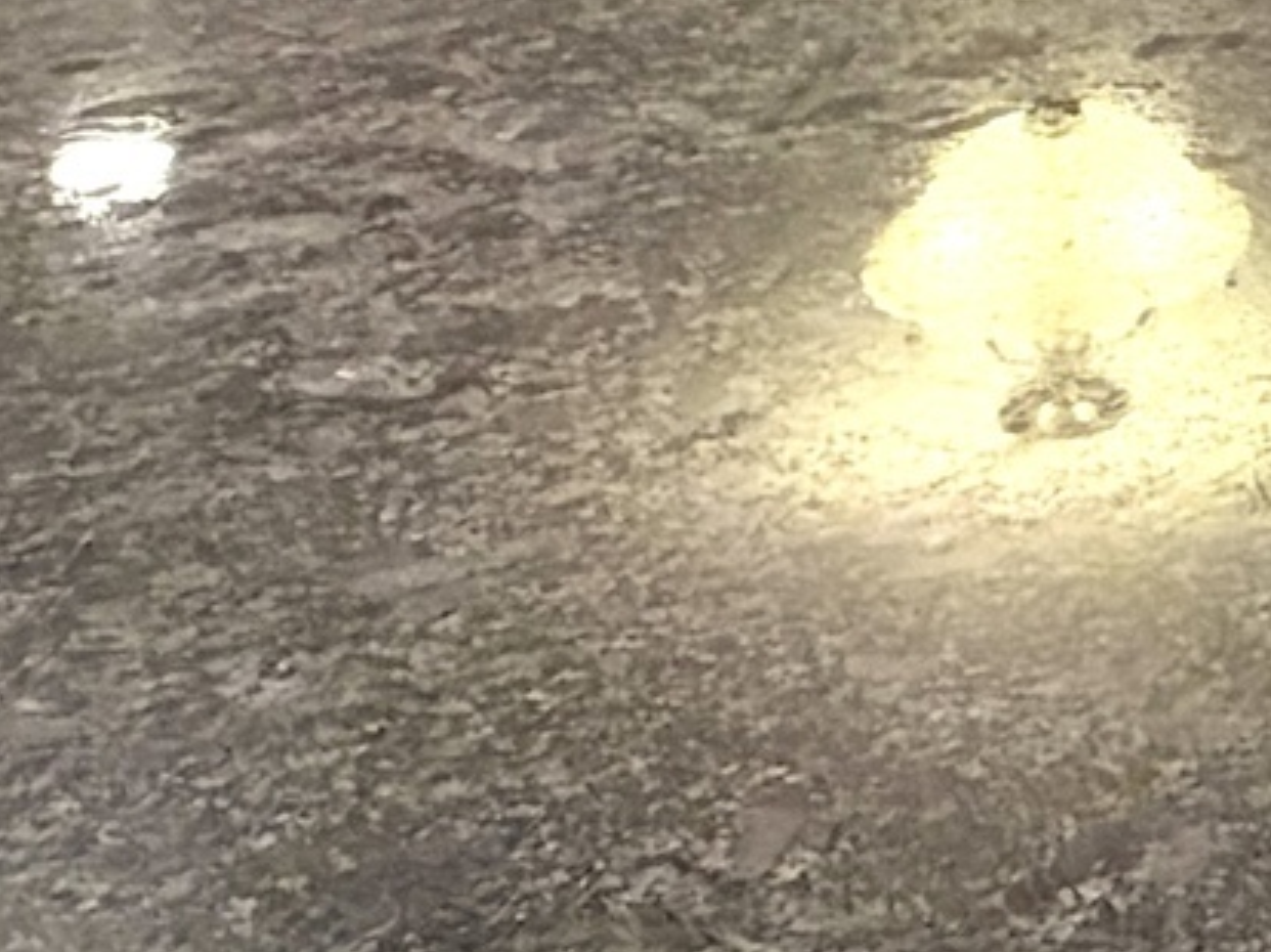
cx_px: 2045
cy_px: -1207
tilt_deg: -2.0
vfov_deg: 11.9
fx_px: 3816
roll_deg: +0.4
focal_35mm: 104
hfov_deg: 16.7
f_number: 2.2
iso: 200
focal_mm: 2.22
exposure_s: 1/60
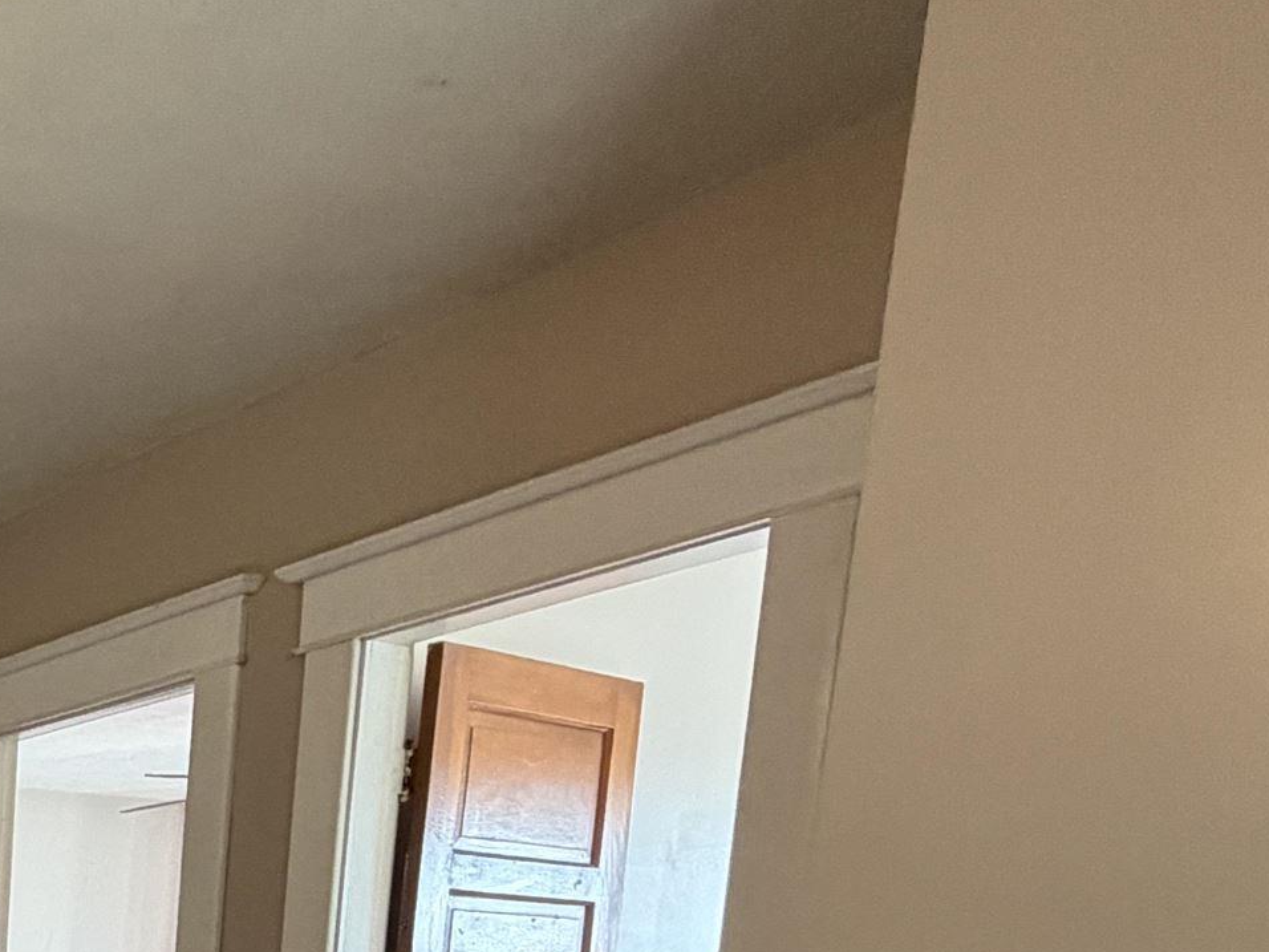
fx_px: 1650
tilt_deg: -10.2
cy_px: 1373
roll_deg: +0.5
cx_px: -530
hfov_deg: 29.7
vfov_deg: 25.5
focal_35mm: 45
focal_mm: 2.22
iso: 400
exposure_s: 1/60
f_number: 2.2
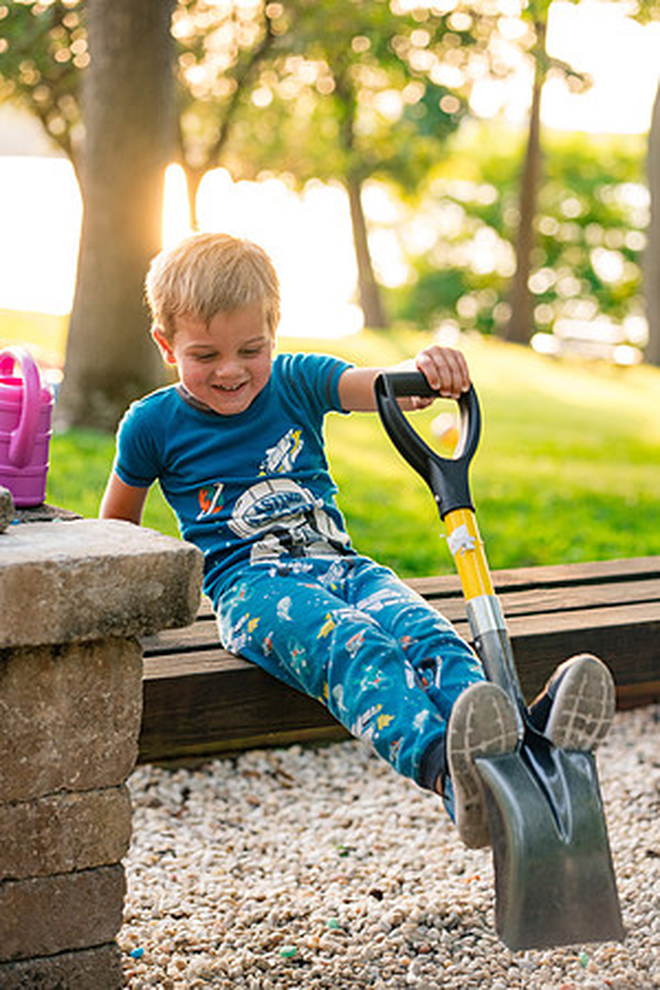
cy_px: 495
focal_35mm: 85
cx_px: 330
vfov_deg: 23.9
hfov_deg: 16.1
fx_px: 2337
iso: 1000
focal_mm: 85
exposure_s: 1/320
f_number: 3.5
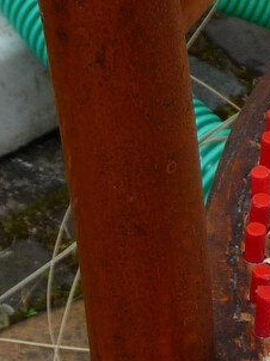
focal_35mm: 255
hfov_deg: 5.7
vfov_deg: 7.7
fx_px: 2656
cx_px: 472
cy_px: 445
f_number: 4.3
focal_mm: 9.3
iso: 100
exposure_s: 1/250
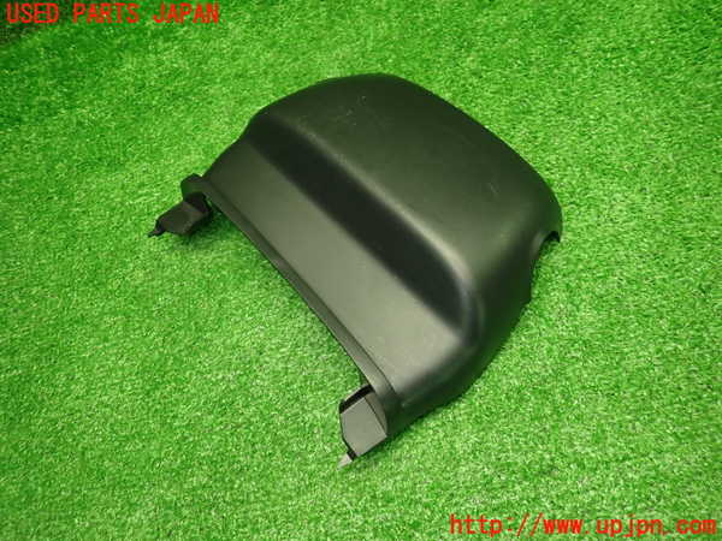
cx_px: 361
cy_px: 270
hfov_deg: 69.4
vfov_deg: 54.9
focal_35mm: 25
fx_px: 521
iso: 200
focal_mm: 4.5
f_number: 2
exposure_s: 1/30
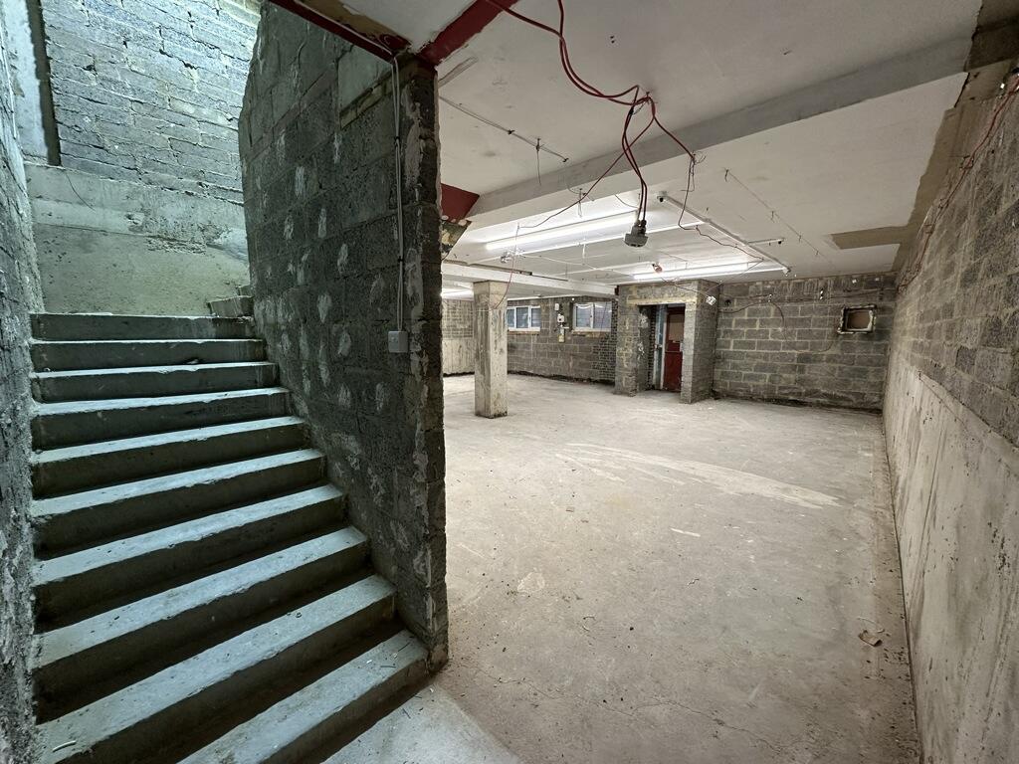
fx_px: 412
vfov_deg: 85.7
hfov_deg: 102.1
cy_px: 382
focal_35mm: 14
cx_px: 510
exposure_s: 1/100
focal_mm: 2.22
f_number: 2.2
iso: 160
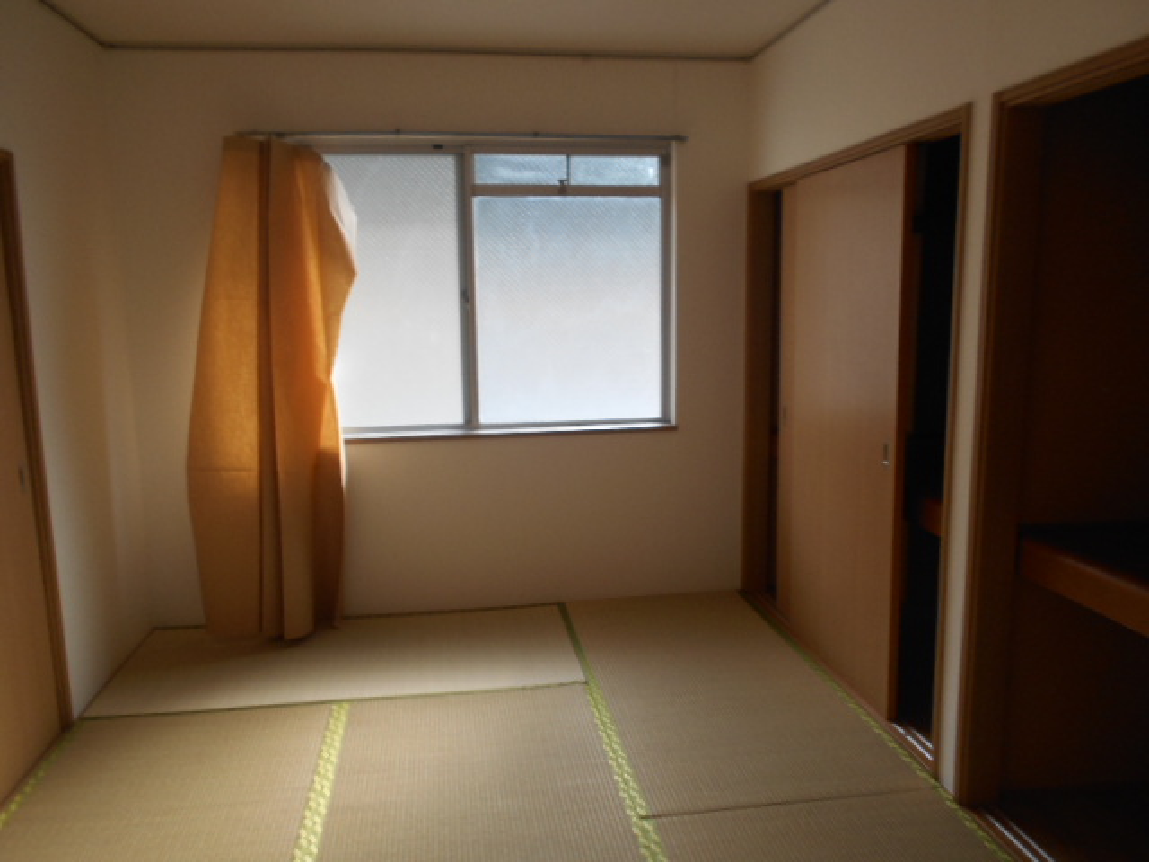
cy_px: 431
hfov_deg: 67.3
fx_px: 863
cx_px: 574
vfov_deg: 53.1
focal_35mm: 26
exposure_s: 1/80
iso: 80
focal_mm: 4.6
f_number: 3.2
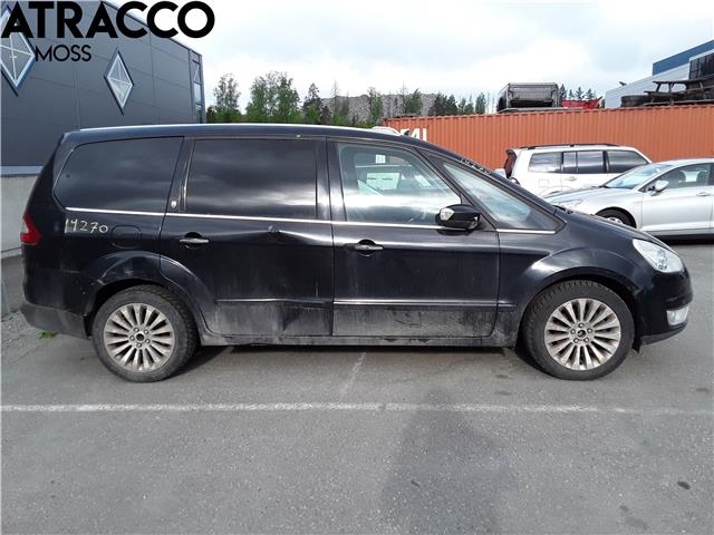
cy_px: 268
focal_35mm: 28
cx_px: 357
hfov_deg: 63.4
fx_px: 578
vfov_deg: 49.7
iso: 40
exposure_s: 1/491
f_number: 1.9
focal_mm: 2.91
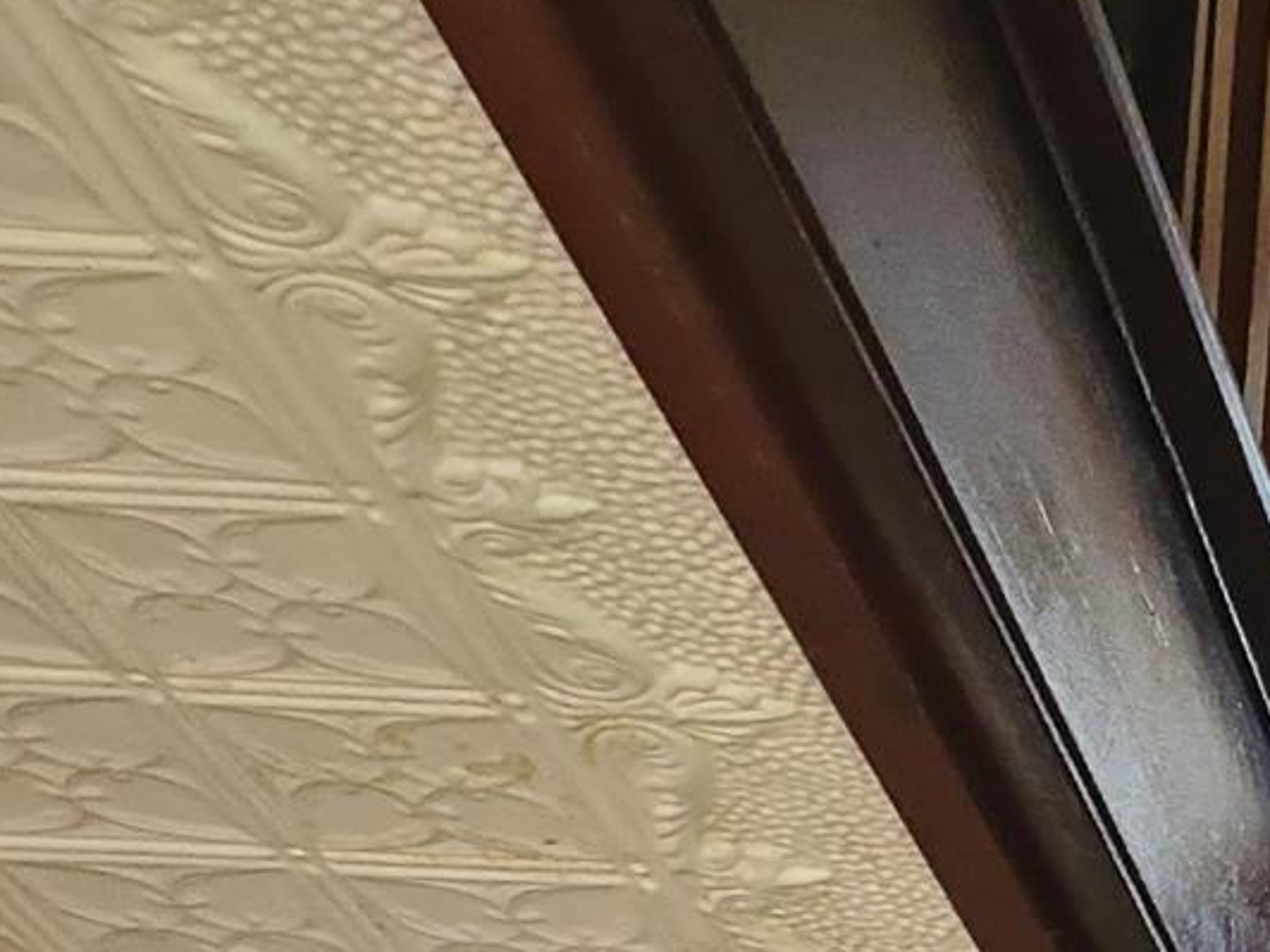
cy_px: 1644
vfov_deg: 13.5
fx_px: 3669
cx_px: 2392
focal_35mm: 100
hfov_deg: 16.1
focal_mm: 4.3
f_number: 2.4
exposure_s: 1/59
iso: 200
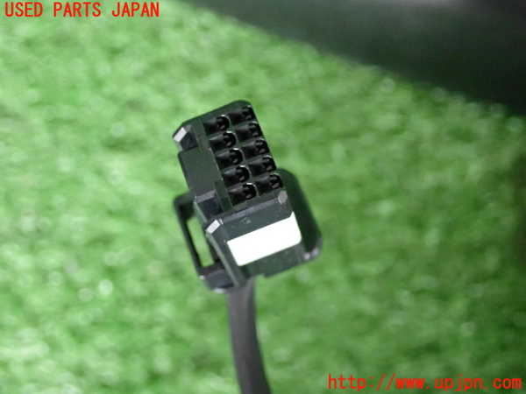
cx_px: 263
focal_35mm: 62
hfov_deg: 31.2
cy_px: 197
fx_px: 942
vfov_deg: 23.7
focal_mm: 11.09
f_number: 3.6
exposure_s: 1/125
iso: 3200
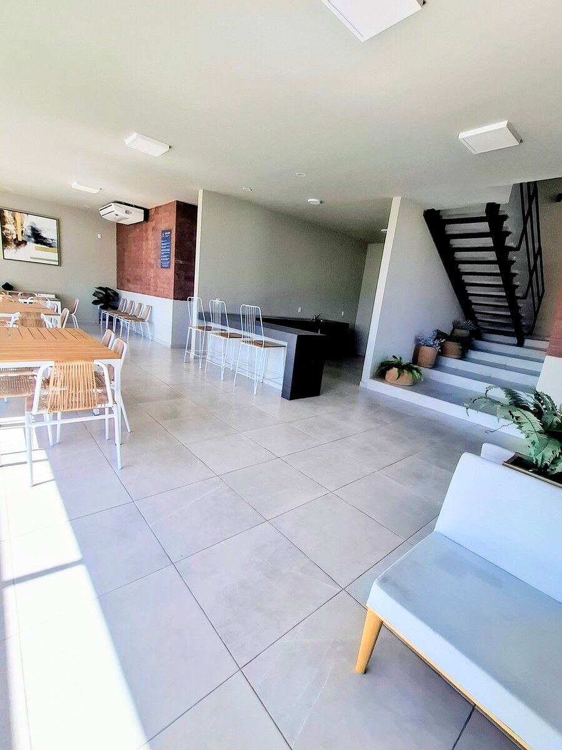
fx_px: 281
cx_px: 281
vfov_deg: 106.2
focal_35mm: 13
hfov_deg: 89.9
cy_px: 375
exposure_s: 1/282
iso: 40
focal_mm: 1.74
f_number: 2.2
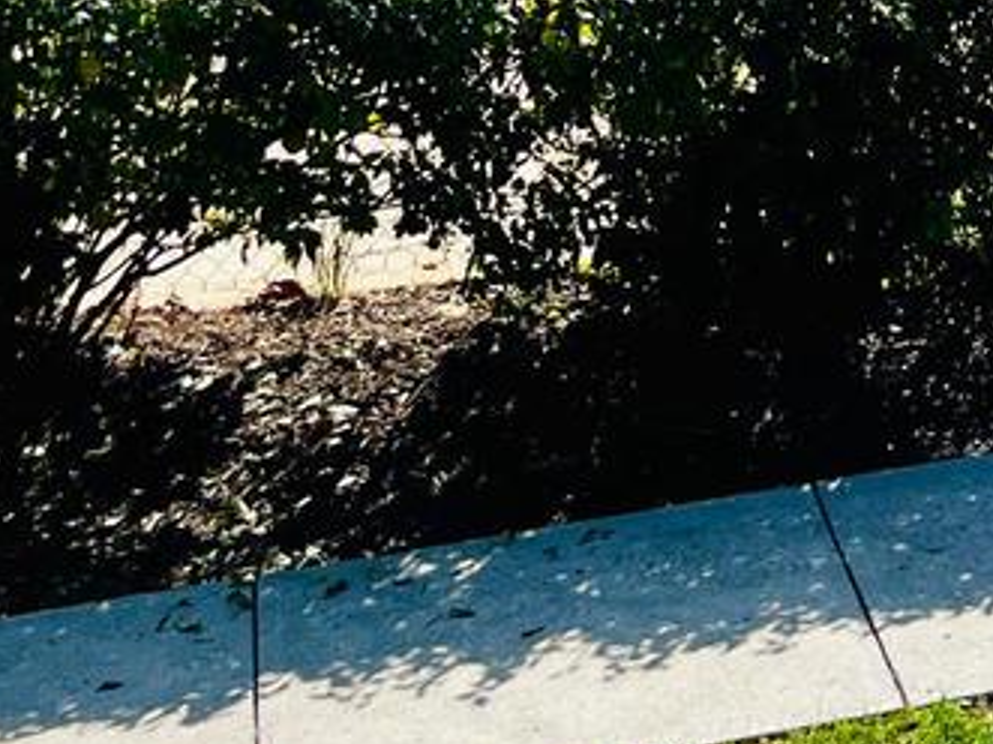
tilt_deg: -4.2
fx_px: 3240
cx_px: 1503
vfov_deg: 11.9
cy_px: -666
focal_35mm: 113
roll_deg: -0.7
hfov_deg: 15.9
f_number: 1.6
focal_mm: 5.1
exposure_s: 1/2825
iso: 50
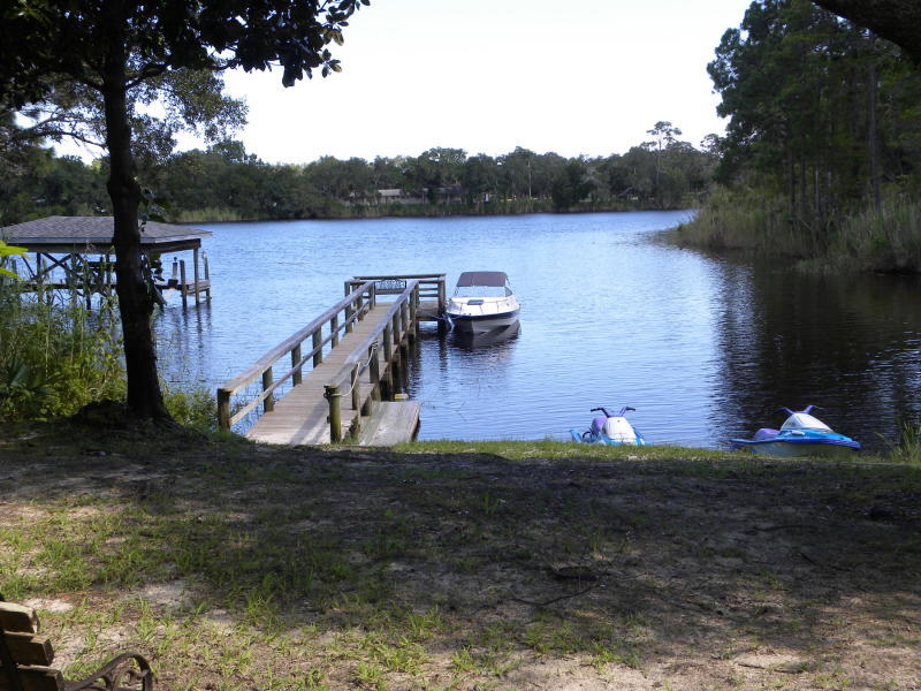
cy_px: 346
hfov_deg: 41.2
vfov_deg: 31.5
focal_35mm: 46
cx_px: 460
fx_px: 1224
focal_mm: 8.2
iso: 64
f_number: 4
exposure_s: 1/188
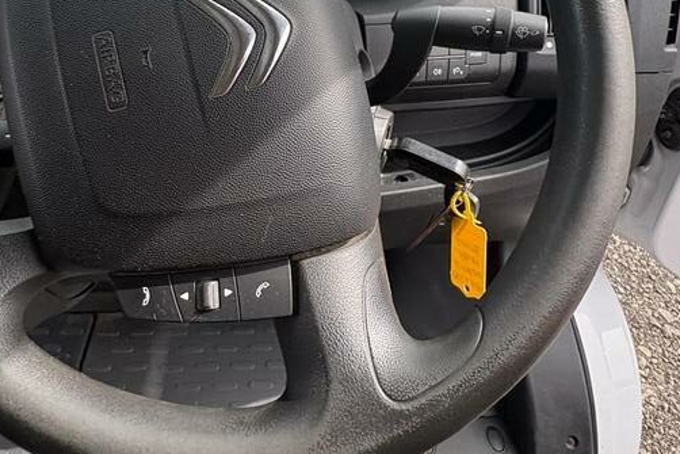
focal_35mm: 26
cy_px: 75
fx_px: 491
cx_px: 265
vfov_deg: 46.3
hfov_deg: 68.5
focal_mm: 2.22
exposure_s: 1/278
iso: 64
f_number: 2.2
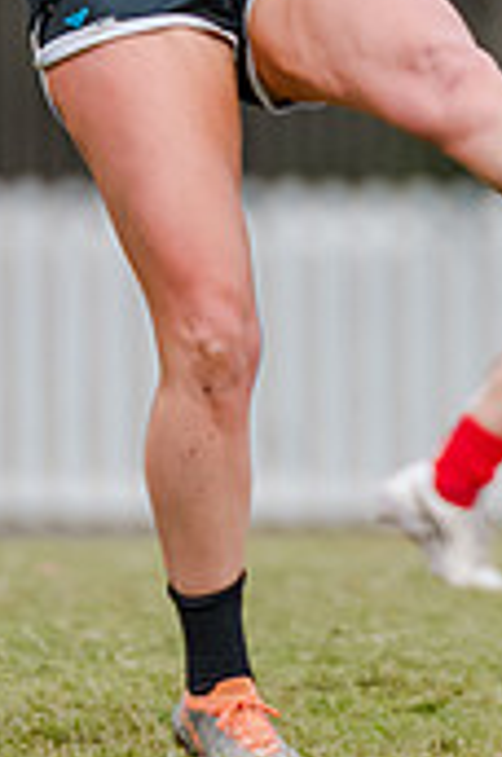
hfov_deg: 0.6
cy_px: -87
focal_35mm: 2136
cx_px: 340
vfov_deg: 1.0
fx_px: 44856
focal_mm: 420
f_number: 4.5
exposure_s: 1/1600
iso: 800
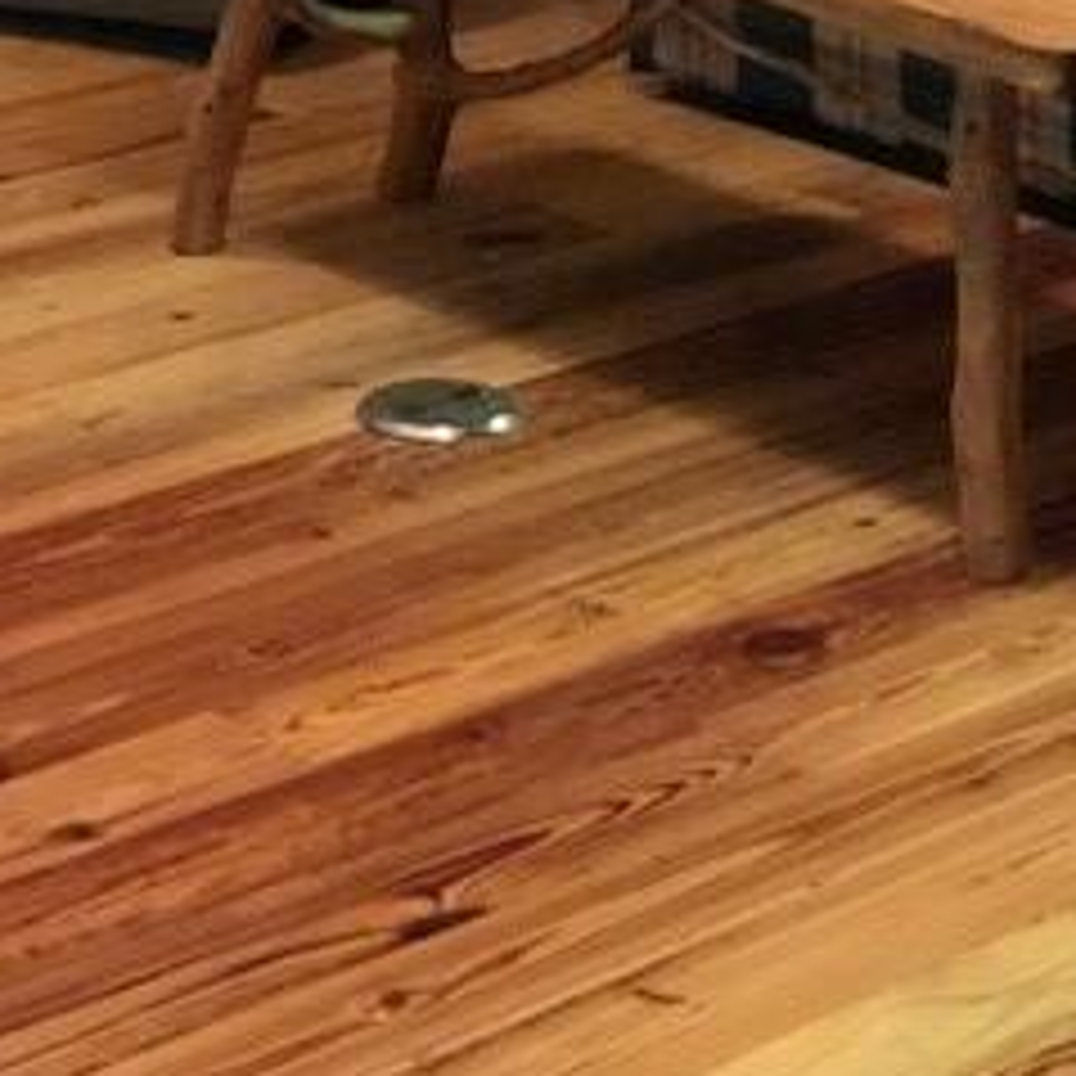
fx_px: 4748
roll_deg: -1.4
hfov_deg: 12.9
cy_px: -338
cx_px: 788
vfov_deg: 12.5
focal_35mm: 135
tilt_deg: -11.2
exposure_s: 1/30
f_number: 2.8
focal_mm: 6.6
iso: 1250
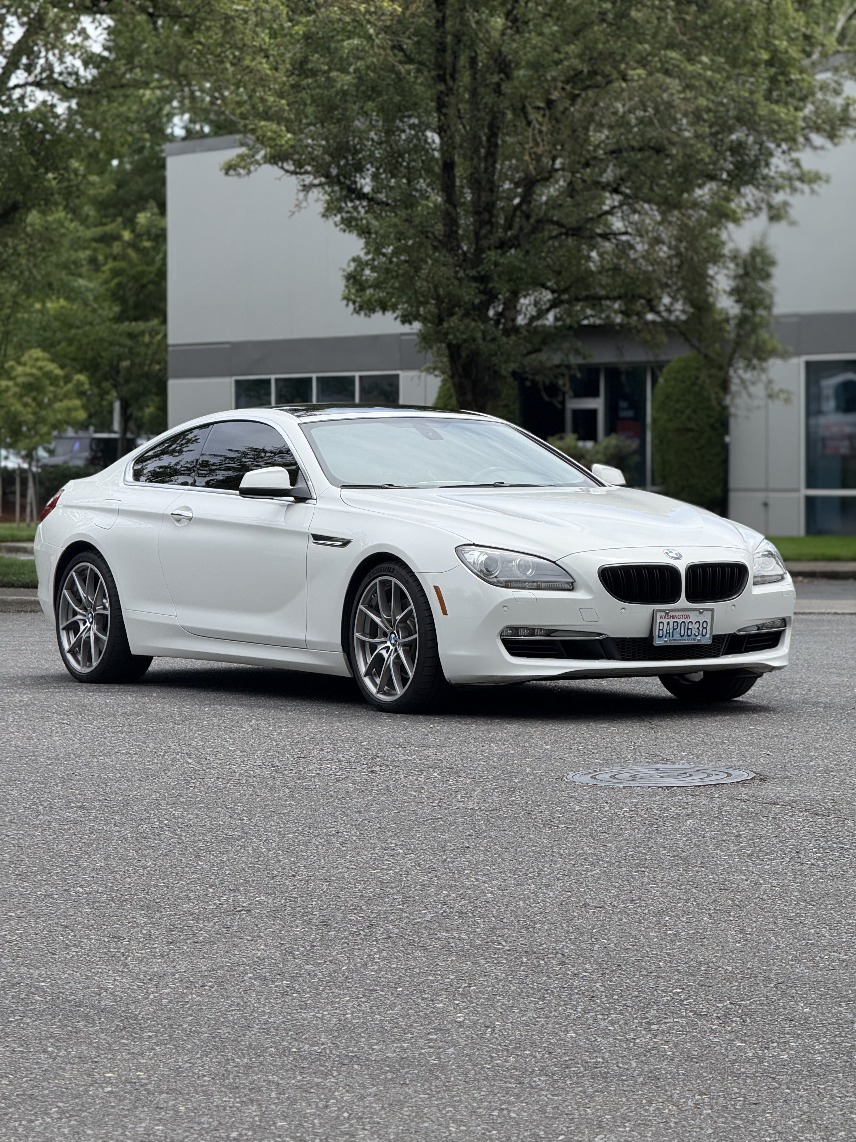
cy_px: 571
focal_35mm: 120
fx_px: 3957
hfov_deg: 12.3
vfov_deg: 16.4
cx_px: 428
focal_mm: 15.66
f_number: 2.8
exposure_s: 1/1513
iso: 50
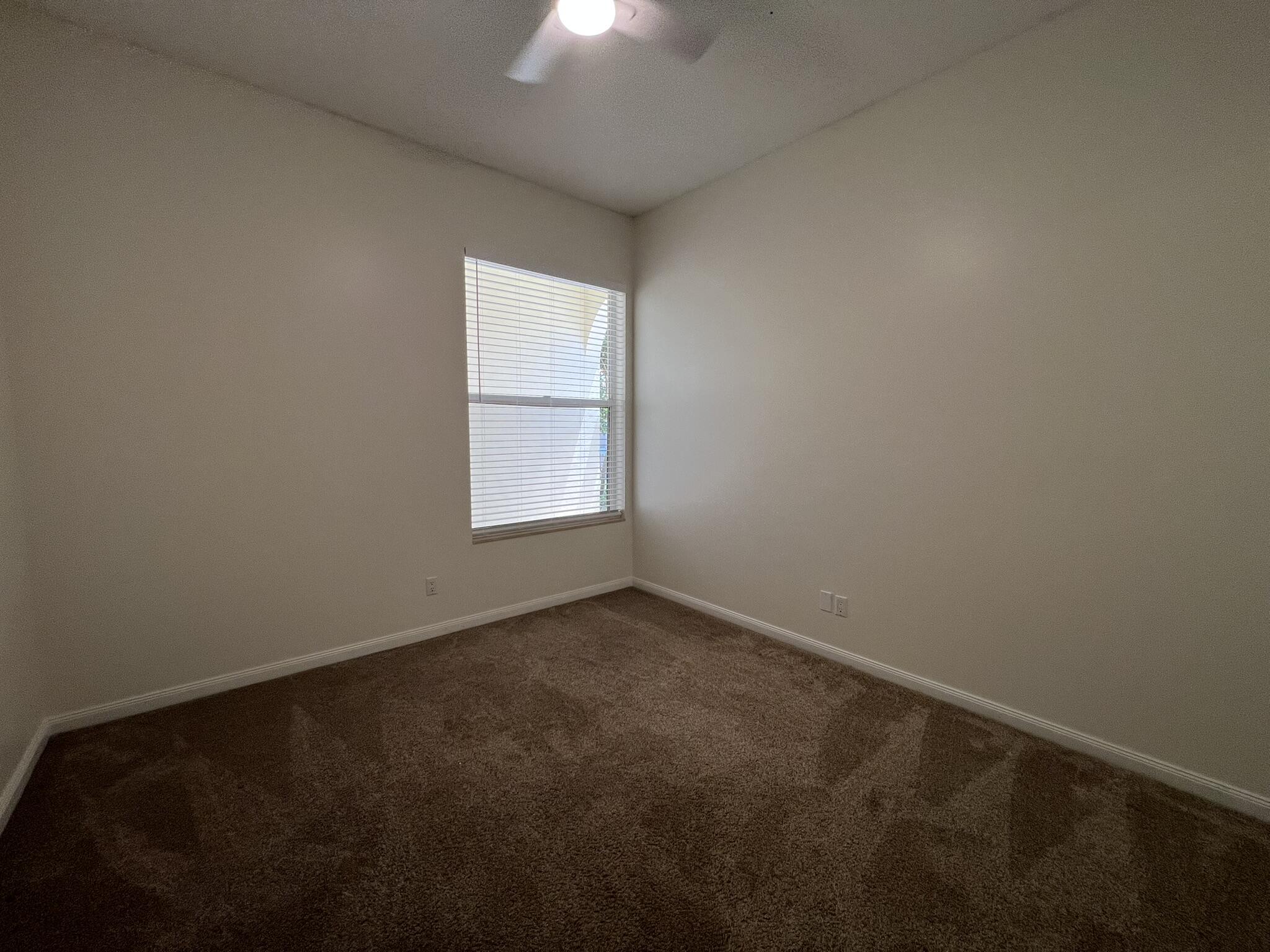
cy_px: 476
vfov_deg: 89.9
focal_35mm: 13
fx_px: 477
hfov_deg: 106.2
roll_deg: -0.8
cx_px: 635
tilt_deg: -5.5
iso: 80
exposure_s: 1/125
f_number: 1.8
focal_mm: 1.57
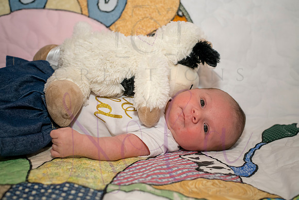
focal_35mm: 50
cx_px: 150
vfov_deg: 27.0
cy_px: 100
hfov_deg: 39.6
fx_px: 415
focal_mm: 50
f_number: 4
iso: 800
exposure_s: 1/160
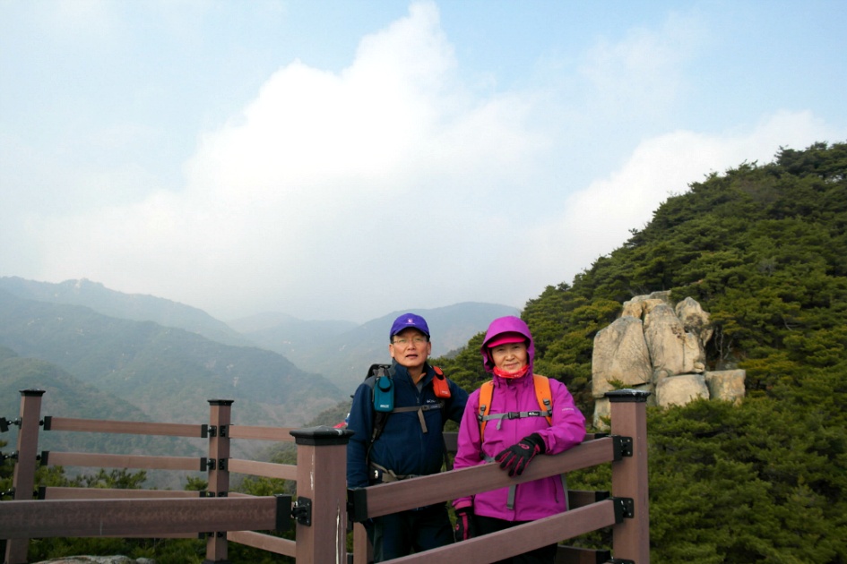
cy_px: 282
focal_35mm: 27
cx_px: 424
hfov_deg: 67.4
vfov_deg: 47.9
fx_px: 635
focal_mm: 18
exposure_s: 1/500
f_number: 6.3
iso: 200
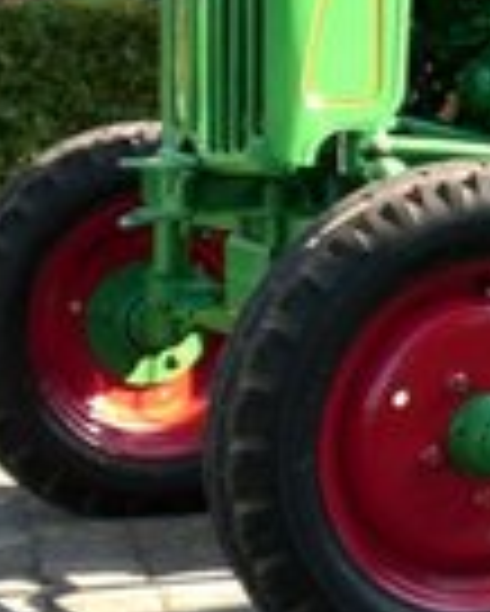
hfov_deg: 10.1
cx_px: 845
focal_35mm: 146
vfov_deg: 13.1
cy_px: 108
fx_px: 2644
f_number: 3.6
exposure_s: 1/200
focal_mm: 8.44
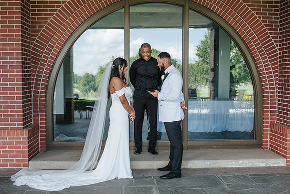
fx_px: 348
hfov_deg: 45.2
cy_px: 100
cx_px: 142
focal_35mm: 43
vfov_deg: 31.1
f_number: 3.2
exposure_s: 1/200
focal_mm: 35
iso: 180
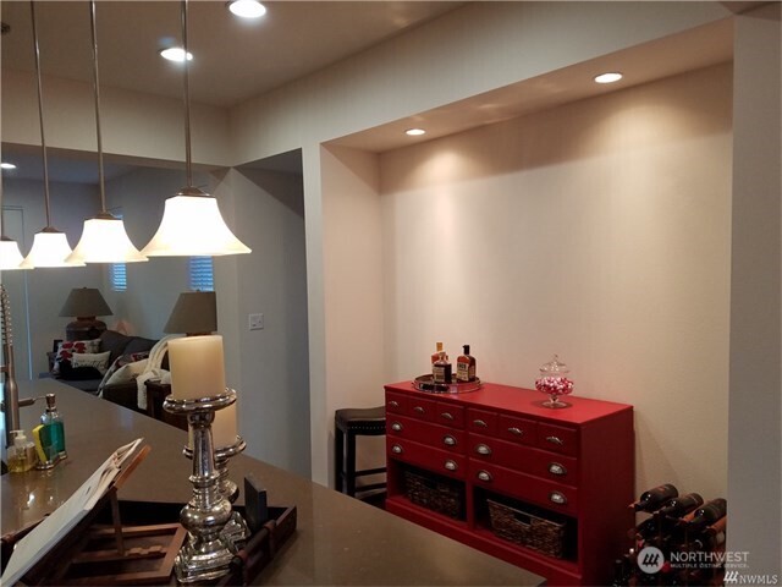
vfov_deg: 53.1
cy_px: 294
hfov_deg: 67.3
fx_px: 587
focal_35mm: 26
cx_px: 391
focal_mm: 4.2
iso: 125
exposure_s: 1/60
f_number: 1.7
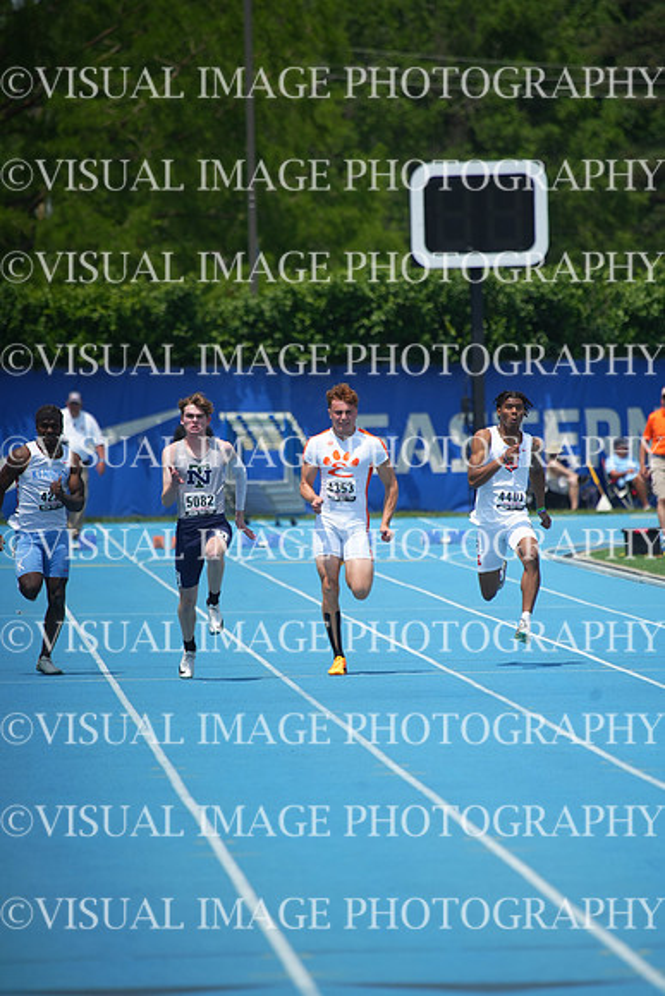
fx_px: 11076
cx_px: 332
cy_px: 498
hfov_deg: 3.4
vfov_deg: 5.2
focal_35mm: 400
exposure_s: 1/2500
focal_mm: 400
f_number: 5.6
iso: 400
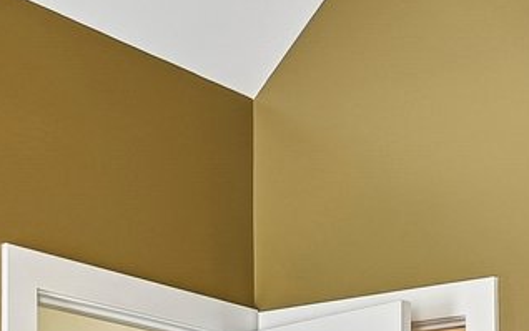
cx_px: 444
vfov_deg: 12.8
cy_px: 613
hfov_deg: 22.2
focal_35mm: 92
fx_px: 1327
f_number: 8
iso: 400
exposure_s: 1/15
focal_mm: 14
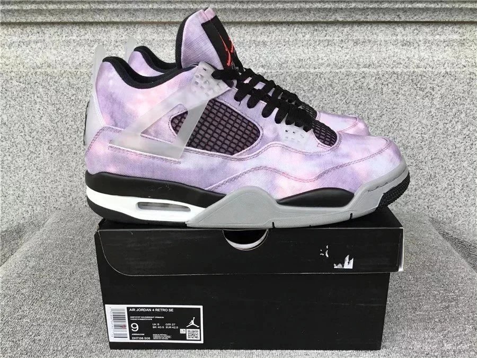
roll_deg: +0.7
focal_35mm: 31
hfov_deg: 58.4
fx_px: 427
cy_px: 179
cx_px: 238
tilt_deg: -17.6
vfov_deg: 45.4
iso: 25
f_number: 2.4
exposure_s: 1/106
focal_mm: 3.3
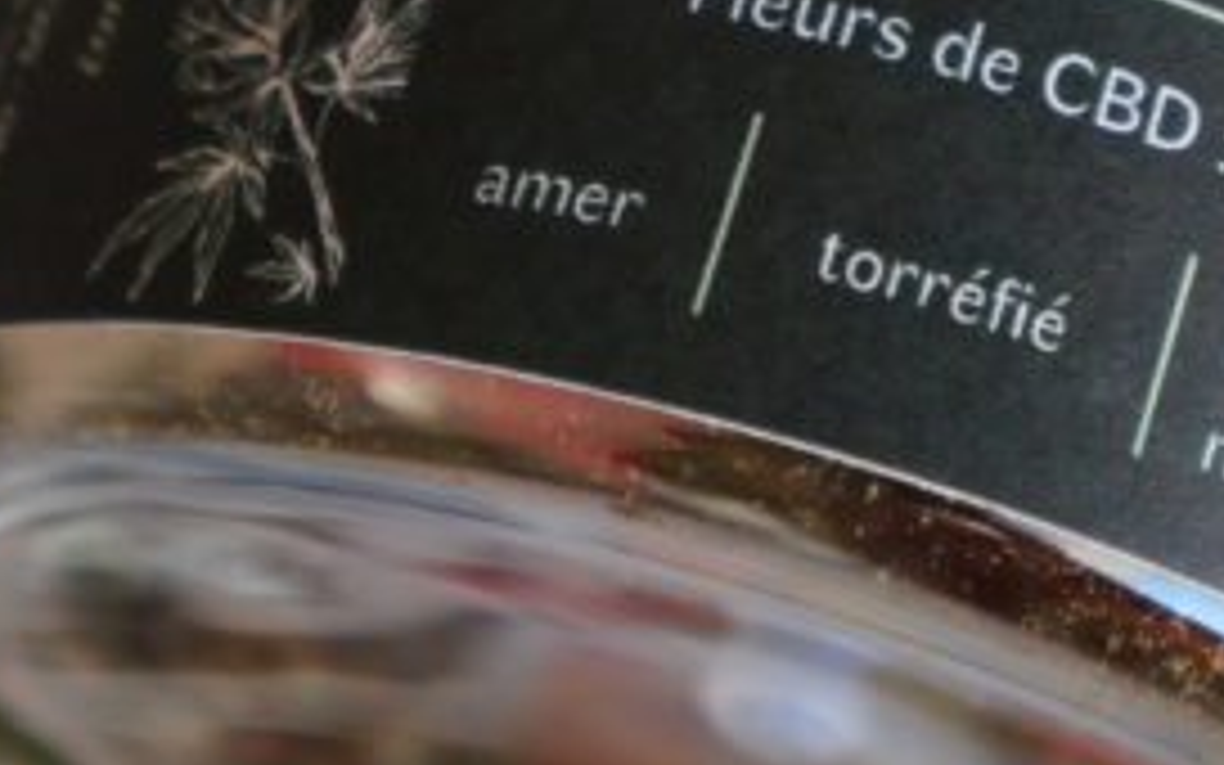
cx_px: 1022
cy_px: -20
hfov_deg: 9.9
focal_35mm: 211
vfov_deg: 6.2
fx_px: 7053
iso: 500
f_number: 5
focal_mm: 49
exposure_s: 1/160
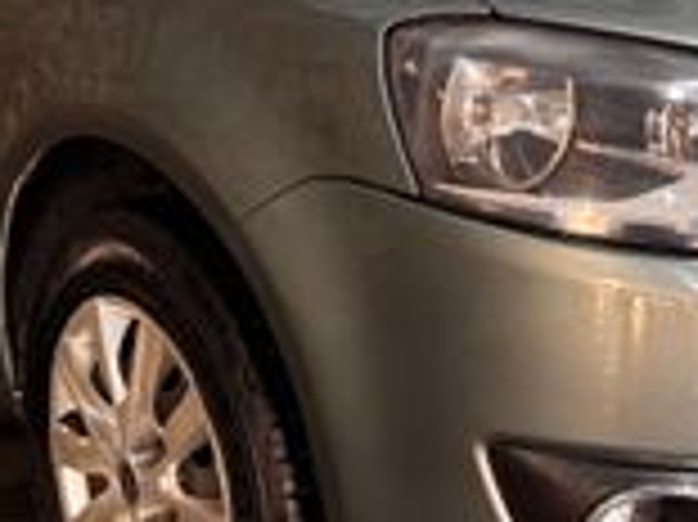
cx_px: 437
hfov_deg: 26.6
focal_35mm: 73
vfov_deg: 20.1
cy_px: 180
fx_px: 1471
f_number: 1.78
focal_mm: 6.76
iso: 250
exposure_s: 1/60
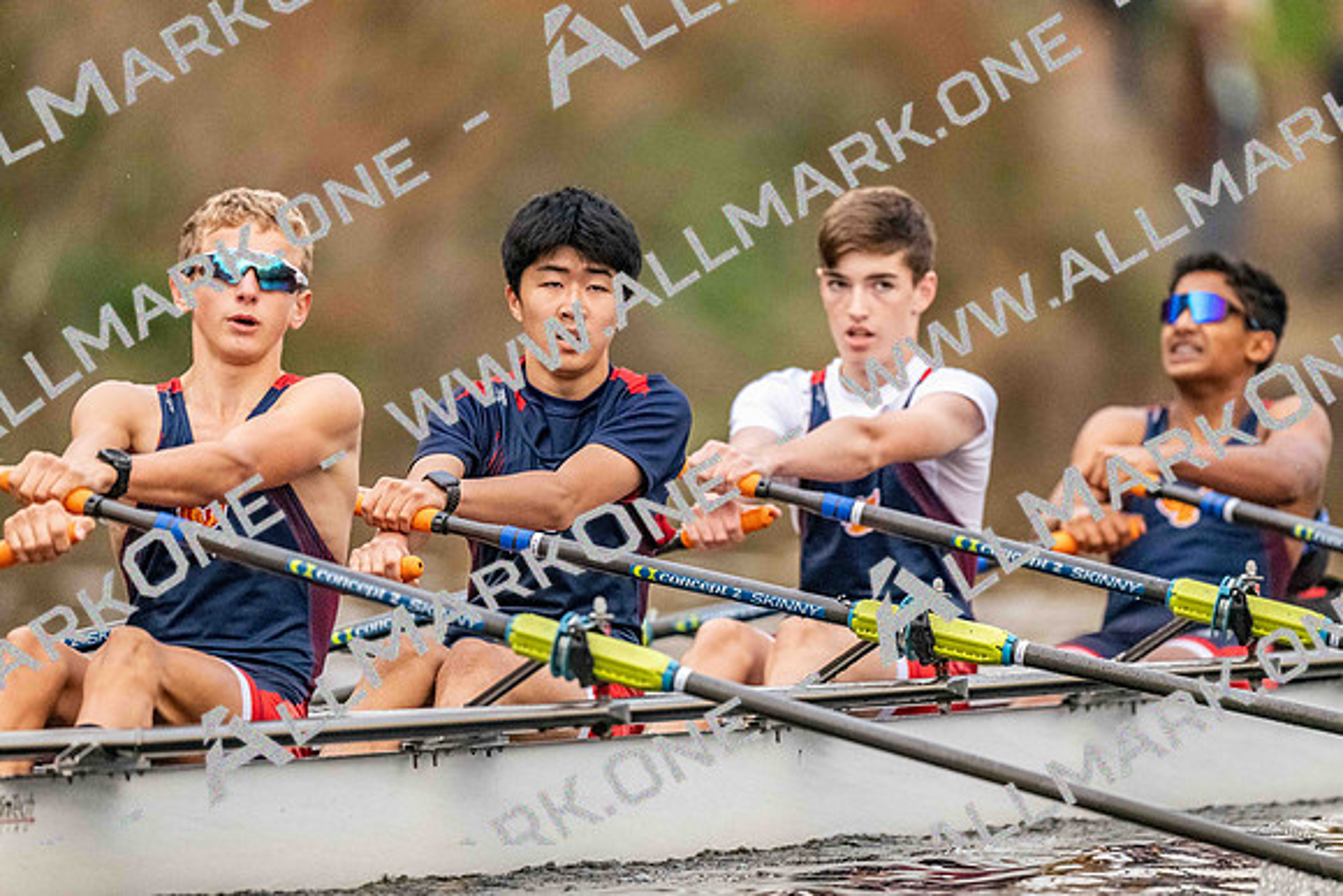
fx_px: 22388
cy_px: 448
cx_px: 672
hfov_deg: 3.4
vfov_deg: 2.3
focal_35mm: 600
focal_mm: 600
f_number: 4
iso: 8000
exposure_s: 1/2500
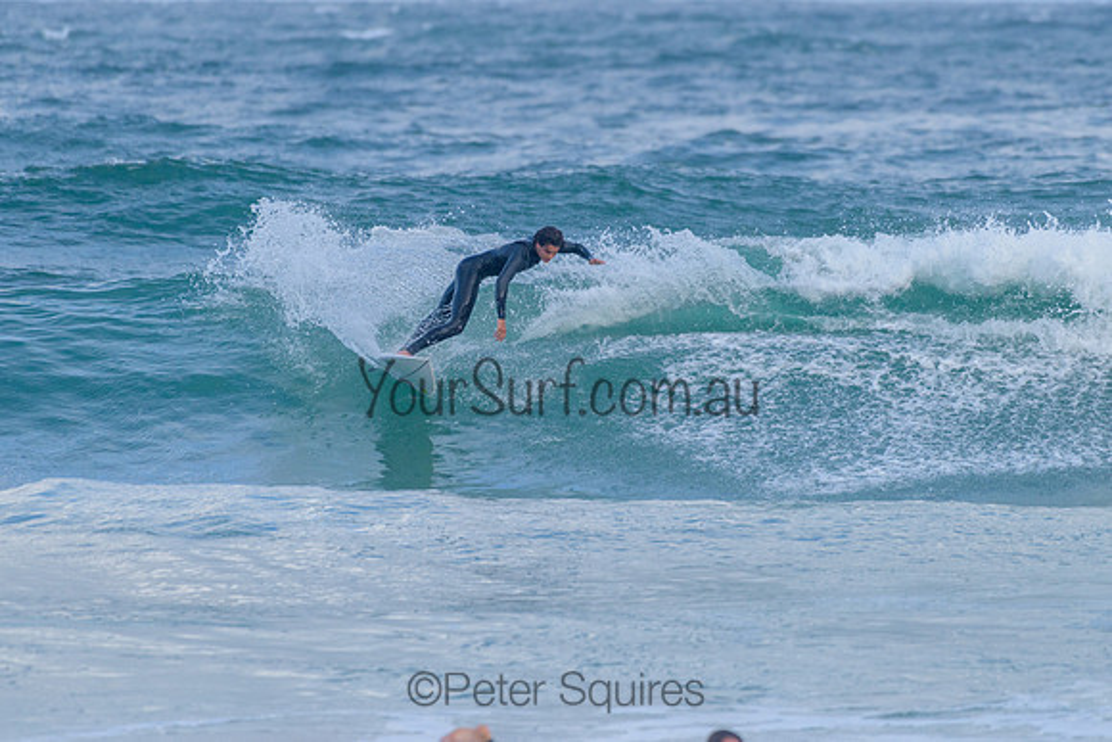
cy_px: 293
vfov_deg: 2.2
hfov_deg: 3.4
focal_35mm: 613
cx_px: 608
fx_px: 18925
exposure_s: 1/2000
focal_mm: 500
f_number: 5.6
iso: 500
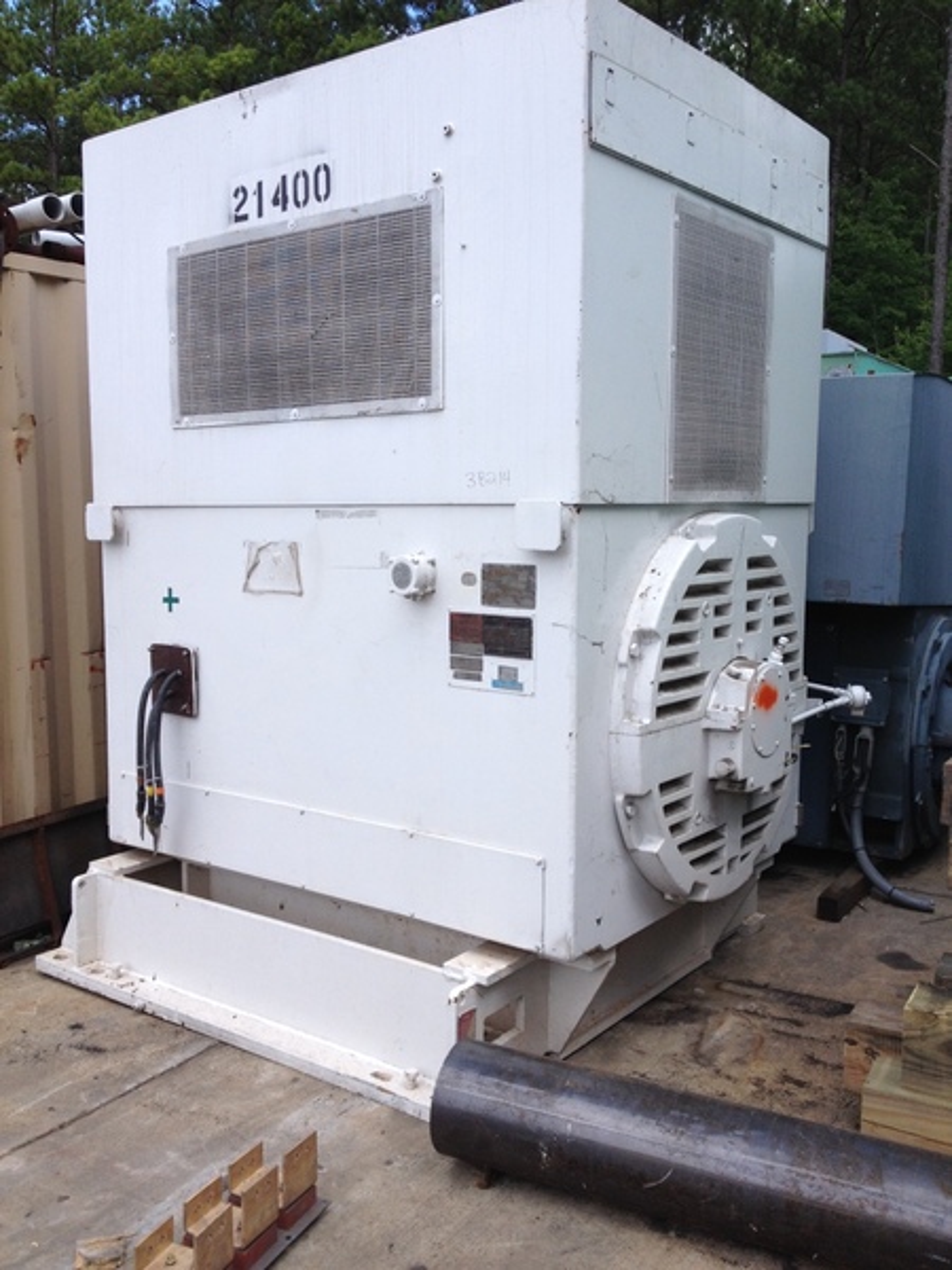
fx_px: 1283
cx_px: 476
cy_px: 635
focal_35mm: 35
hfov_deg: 40.7
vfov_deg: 52.6
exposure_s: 1/756
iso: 50
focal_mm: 4.28
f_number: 2.4
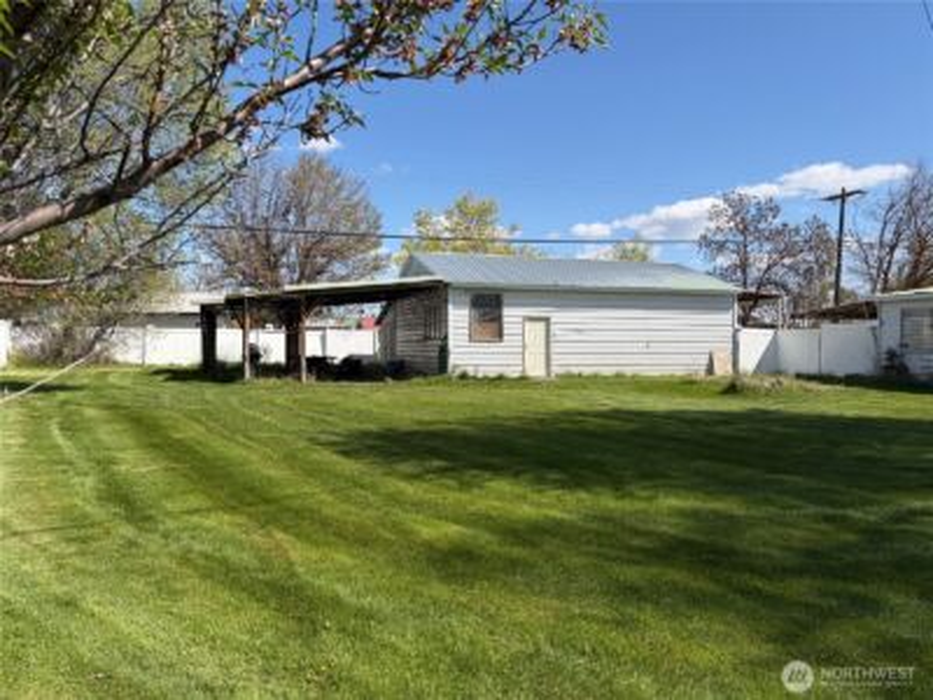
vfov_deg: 53.1
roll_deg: +0.6
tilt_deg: +1.9
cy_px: 350
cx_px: 466
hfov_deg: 67.3
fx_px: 701
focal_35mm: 26
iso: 64
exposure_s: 1/4608
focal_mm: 5.96
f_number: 1.6
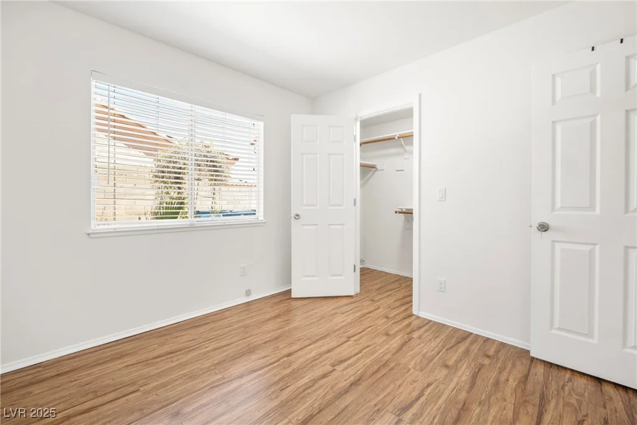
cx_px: 318
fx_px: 248
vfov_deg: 81.2
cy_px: 212
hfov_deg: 104.2
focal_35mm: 14
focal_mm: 14
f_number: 9
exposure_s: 1/2.5
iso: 100
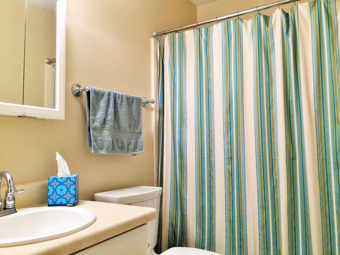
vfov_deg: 48.2
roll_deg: +0.1
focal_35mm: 29
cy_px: 128
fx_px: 285
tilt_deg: +1.9
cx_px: 170
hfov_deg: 61.7
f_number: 2.2
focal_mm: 4.15
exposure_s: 1/30
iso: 40
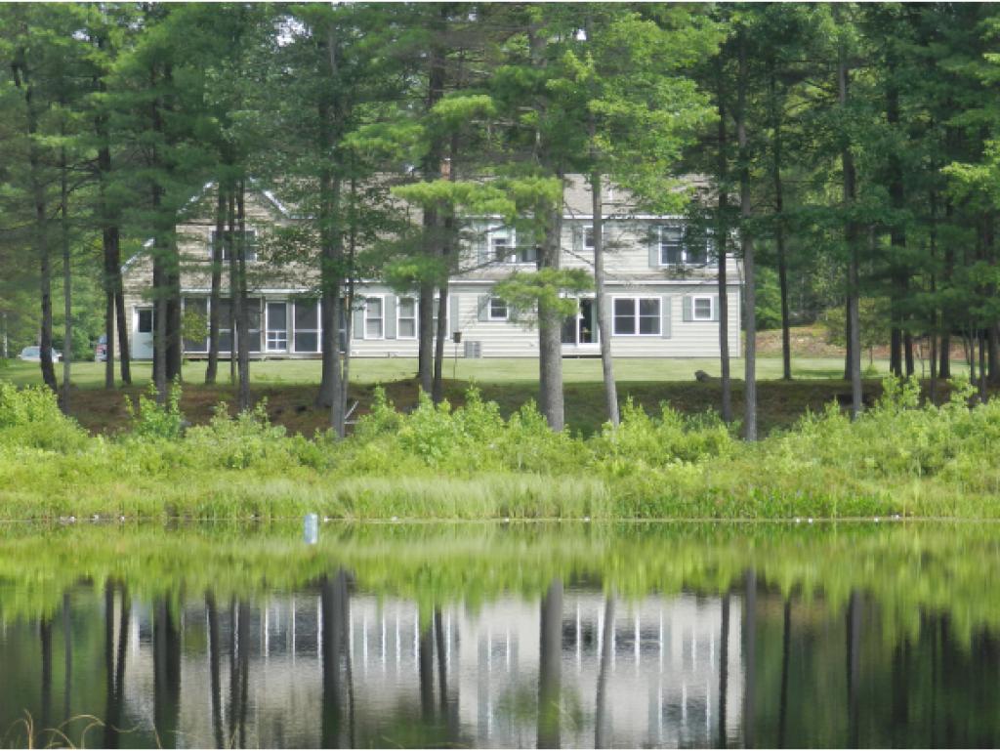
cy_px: 376
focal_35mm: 130
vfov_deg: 11.4
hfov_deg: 15.2
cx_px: 500
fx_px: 3757
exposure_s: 1/200
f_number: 5
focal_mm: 23.1
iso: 160
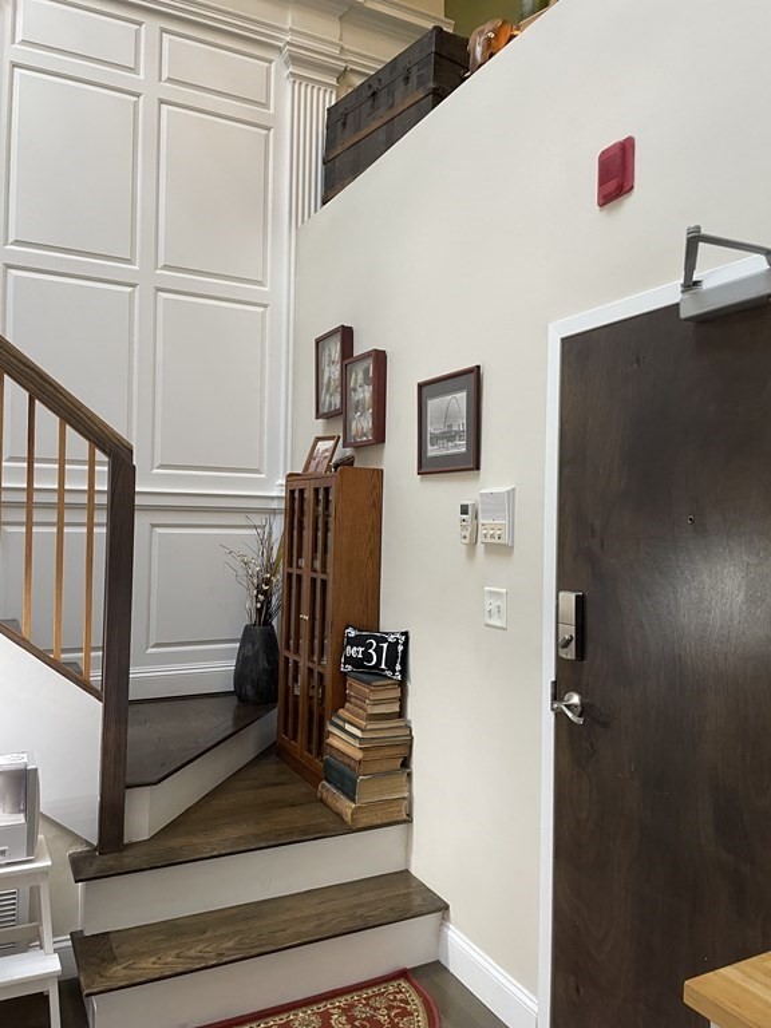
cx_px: 386
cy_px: 514
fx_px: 772
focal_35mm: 26
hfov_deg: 53.1
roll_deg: -2.1
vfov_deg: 67.3
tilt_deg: +1.9
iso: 250
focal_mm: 4.2
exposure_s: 1/60
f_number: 1.6
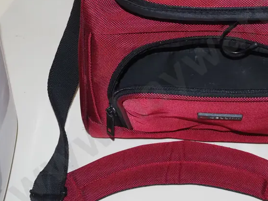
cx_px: 212
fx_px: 573
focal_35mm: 74
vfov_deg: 19.7
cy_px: 51
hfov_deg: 25.9
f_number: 5.6
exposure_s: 1/60
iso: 2500
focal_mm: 20
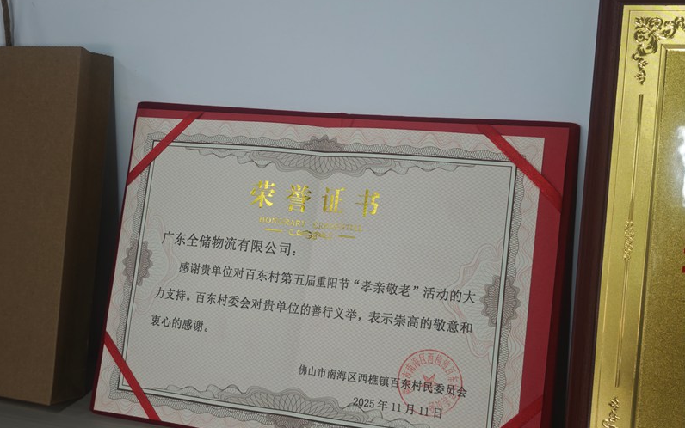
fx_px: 915
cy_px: 218
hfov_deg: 41.0
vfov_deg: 26.4
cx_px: 342
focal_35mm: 49
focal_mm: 6.55
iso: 400
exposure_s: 1/79.5
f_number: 1.62
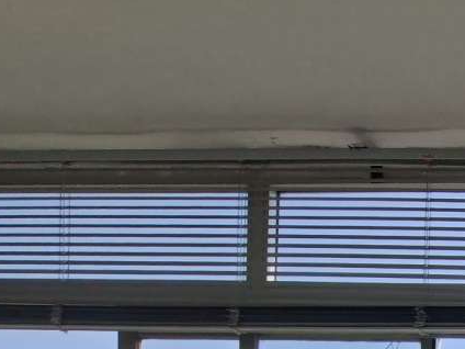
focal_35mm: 46
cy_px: 615
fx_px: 618
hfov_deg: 29.6
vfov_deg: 21.6
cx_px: 654
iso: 40
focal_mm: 1.74
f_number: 2.2
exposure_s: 1/1247
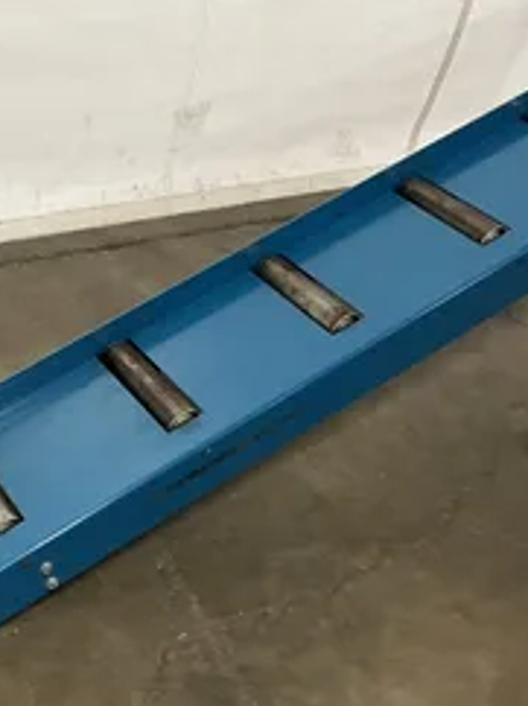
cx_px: 108
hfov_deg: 29.5
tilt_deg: -39.5
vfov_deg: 39.7
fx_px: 978
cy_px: 382
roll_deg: -7.0
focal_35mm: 48
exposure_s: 1/60
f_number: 1.8
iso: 160
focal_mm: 3
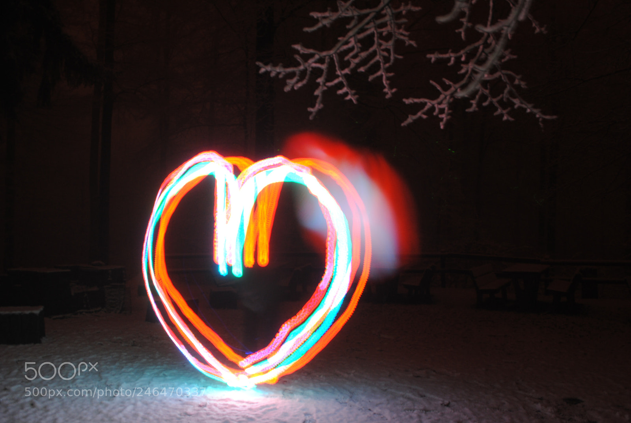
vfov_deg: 48.0
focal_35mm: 27
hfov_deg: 67.3
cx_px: 316
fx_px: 474
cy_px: 212
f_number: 7.1
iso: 200
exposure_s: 49.8
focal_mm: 18
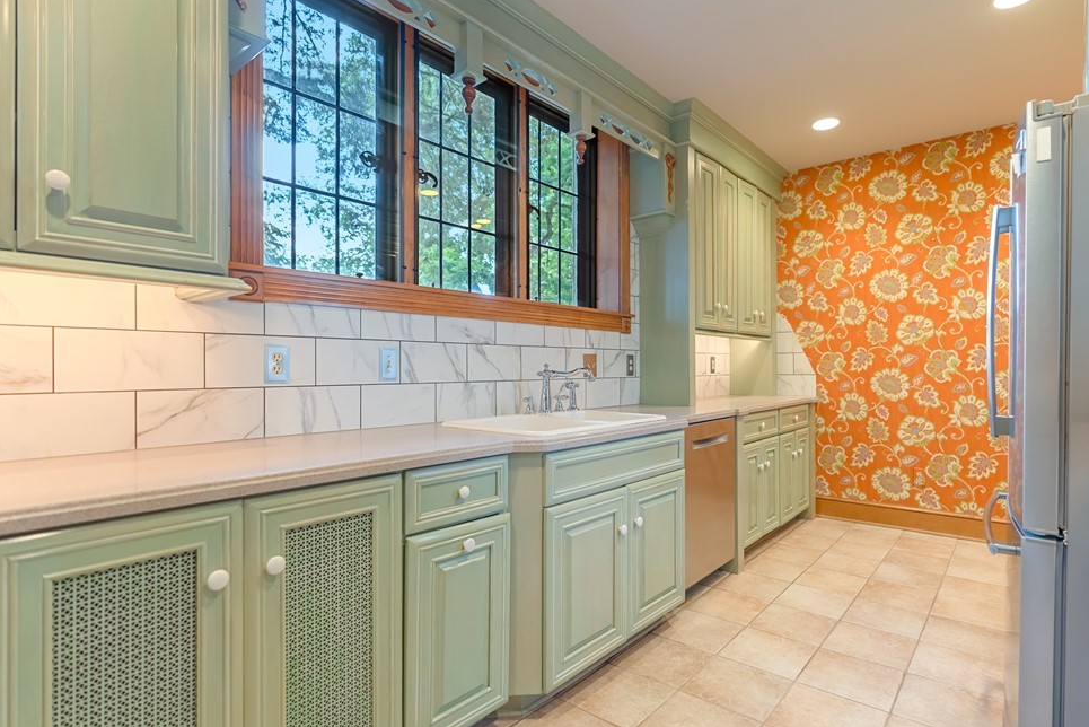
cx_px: 574
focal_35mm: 18
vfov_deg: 67.4
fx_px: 545
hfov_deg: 89.9
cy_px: 370
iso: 400
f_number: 2.8
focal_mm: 16
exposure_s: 1/5
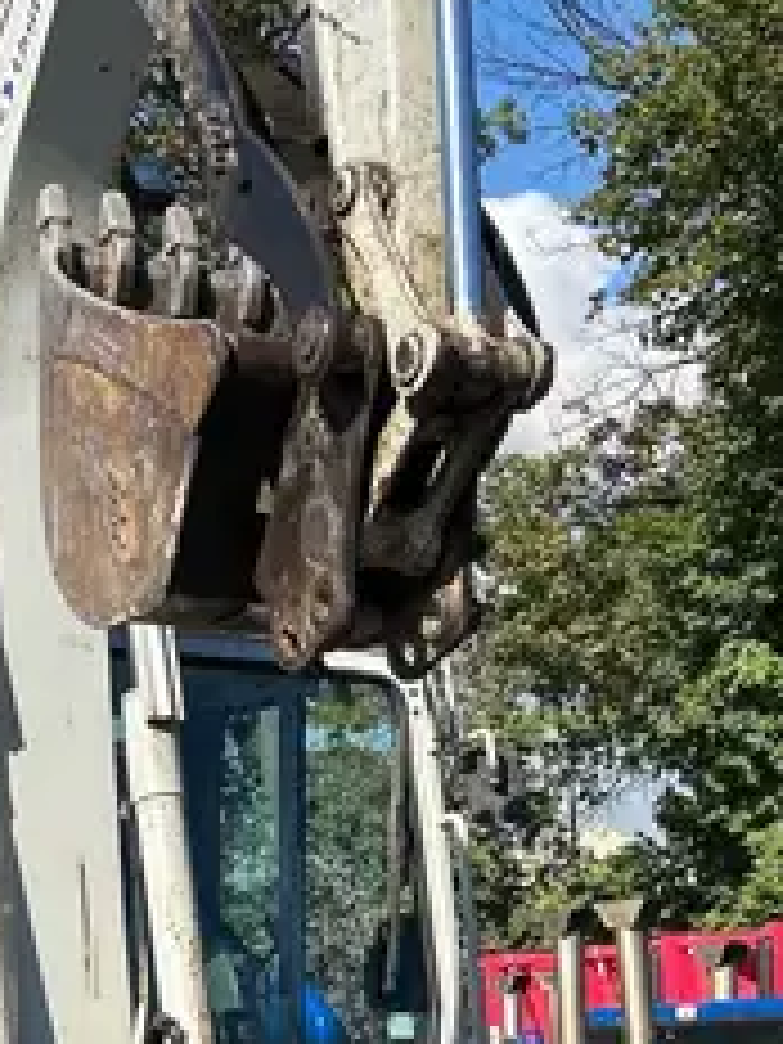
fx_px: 2473
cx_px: 270
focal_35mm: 82
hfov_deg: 17.9
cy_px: 677
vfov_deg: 23.8
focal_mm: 5.7
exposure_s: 1/3165
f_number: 1.5
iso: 50
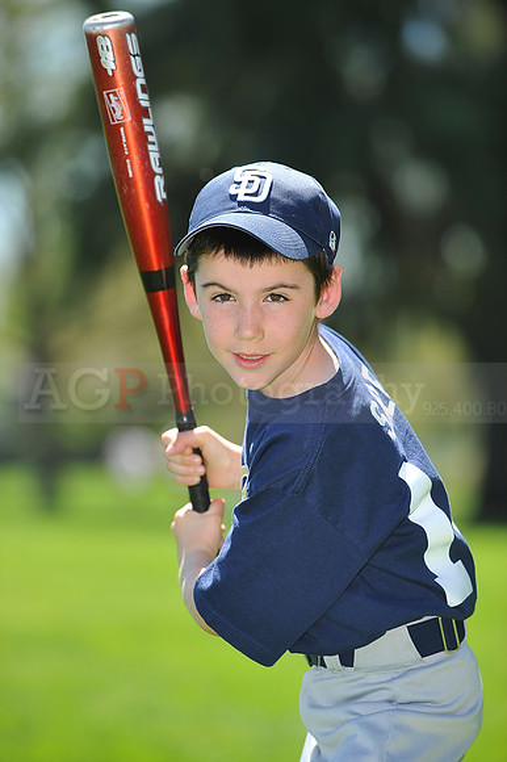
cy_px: 381
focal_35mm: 200
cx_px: 254
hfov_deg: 6.9
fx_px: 4230
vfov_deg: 10.3
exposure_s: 1/640
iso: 200
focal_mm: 200
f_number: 4.5
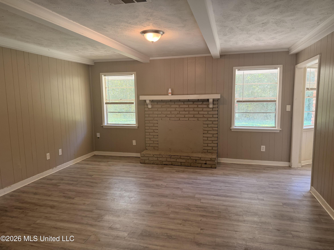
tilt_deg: -5.5
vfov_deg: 56.8
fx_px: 232
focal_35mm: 24
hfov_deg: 71.6
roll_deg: +1.7
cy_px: 125
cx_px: 167
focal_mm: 6.76
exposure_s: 1/120
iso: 200
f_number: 1.78
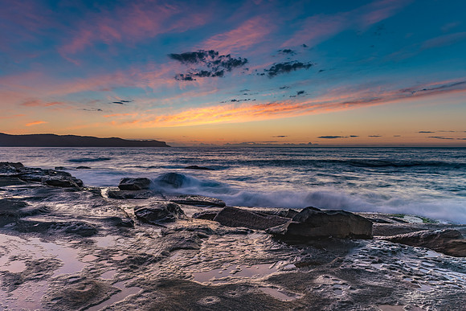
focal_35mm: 25
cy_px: 156
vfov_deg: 52.1
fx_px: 318
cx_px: 233
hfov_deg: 72.4
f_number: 11
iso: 50
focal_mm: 16
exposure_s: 1/1.25
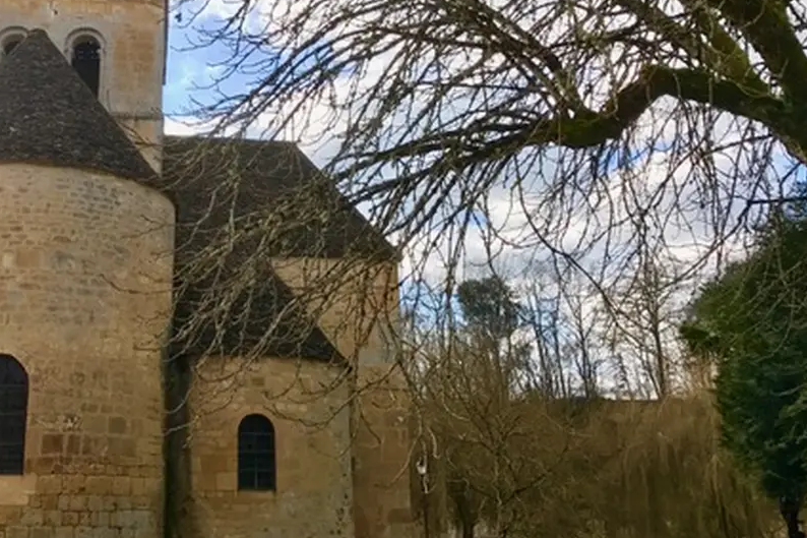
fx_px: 986
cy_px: 190
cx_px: 246
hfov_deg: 43.6
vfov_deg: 30.3
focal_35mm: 44
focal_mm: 3.99
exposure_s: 1/1294
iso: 20
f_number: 1.8
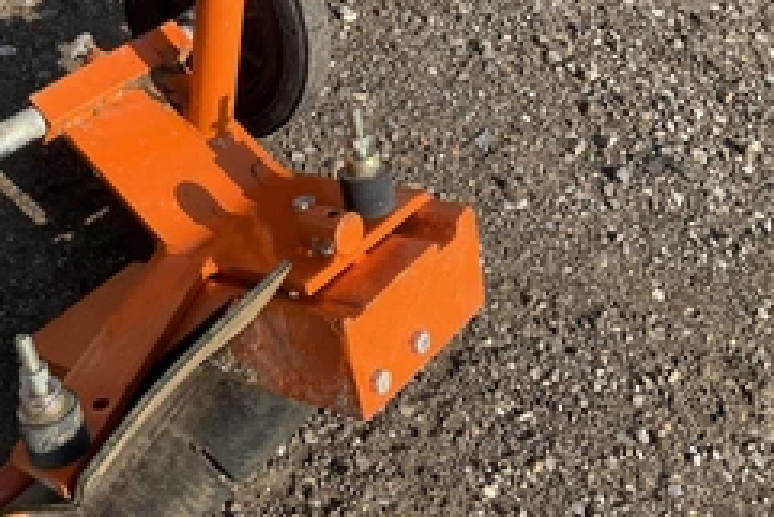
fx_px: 1076
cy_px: 260
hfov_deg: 38.3
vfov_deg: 27.0
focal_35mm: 50
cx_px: 170
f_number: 1.8
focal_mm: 3
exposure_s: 1/792
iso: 25
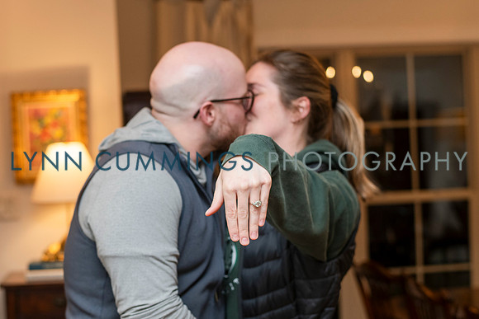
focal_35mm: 79
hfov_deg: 25.7
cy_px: 200
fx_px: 1046
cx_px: 182
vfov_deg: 17.4
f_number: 3.5
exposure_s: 1/160
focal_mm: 58
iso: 400
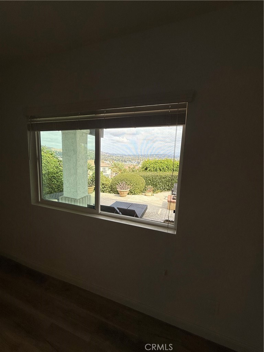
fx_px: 142
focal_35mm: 14
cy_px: 176
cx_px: 132
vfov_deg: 102.1
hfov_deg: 85.7
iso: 50
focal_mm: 2.22
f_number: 2.2
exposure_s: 1/651
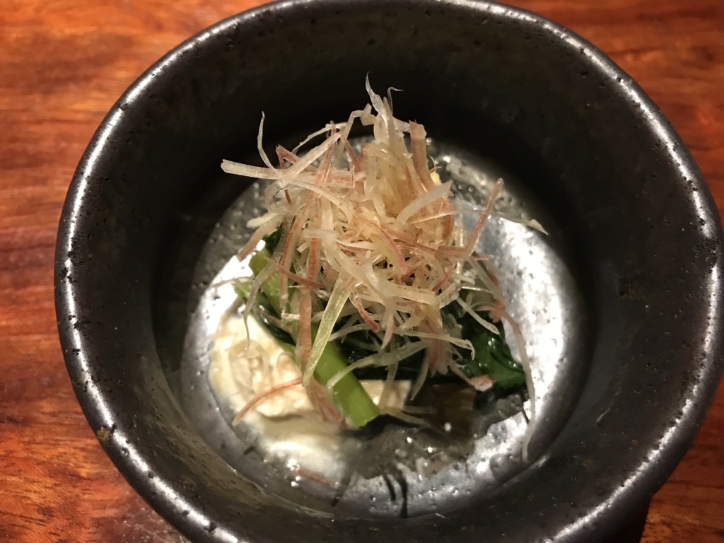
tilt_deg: -65.4
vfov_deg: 49.7
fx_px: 586
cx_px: 362
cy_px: 272
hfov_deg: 63.4
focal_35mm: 28
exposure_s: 1/15
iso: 80
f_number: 1.8
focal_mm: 3.99
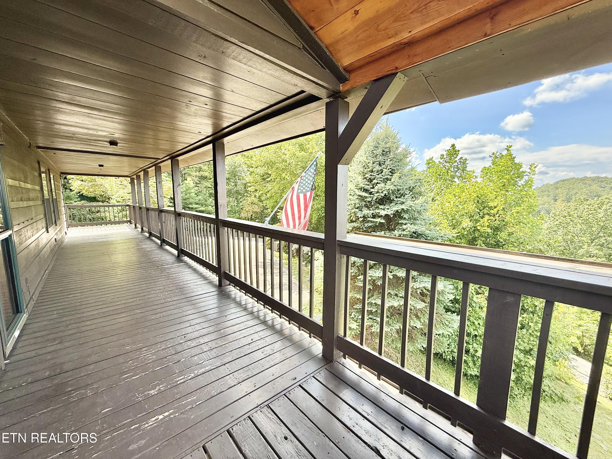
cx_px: 306
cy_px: 230
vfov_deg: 85.7
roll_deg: -0.3
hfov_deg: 102.1
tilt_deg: -6.7
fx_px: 248
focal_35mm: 14
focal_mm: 2.22
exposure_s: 1/353
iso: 50
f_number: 2.2
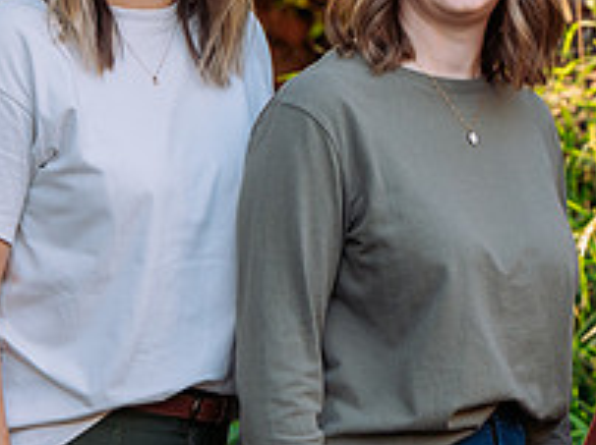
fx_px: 6208
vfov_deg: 4.1
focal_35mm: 361
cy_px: -7
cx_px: 679
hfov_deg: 5.5
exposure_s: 1/200
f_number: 5
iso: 800
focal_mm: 116
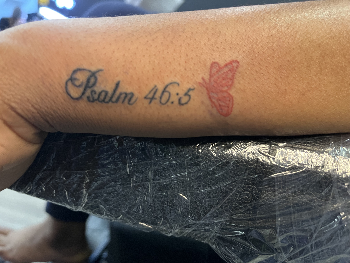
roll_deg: -5.7
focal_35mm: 26
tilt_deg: -15.6
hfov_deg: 67.3
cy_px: 132
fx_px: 263
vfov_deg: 53.1
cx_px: 175
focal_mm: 5.1
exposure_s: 1/40
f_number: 1.6
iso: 400
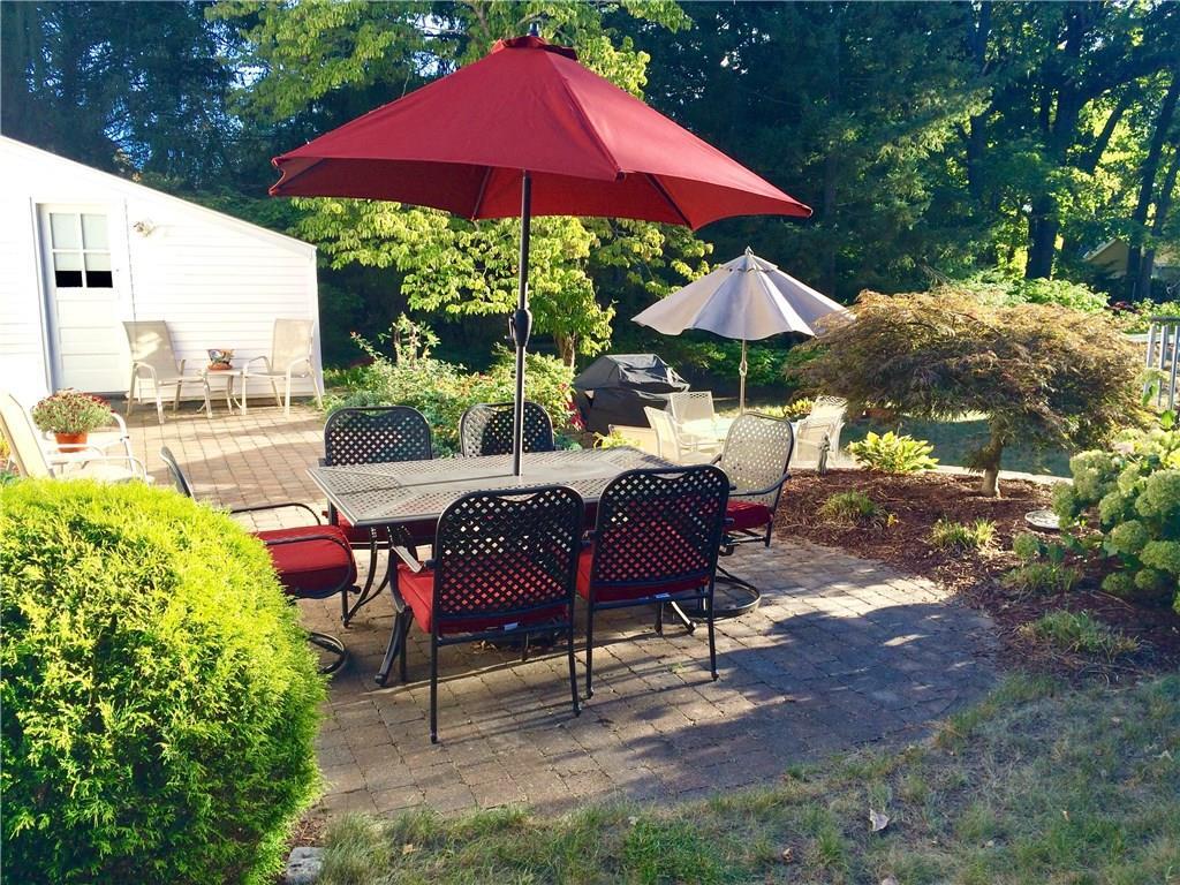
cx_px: 590
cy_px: 442
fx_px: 989
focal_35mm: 29
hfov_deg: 61.7
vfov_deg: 48.2
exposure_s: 1/427
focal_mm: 4.15
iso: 32
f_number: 2.2
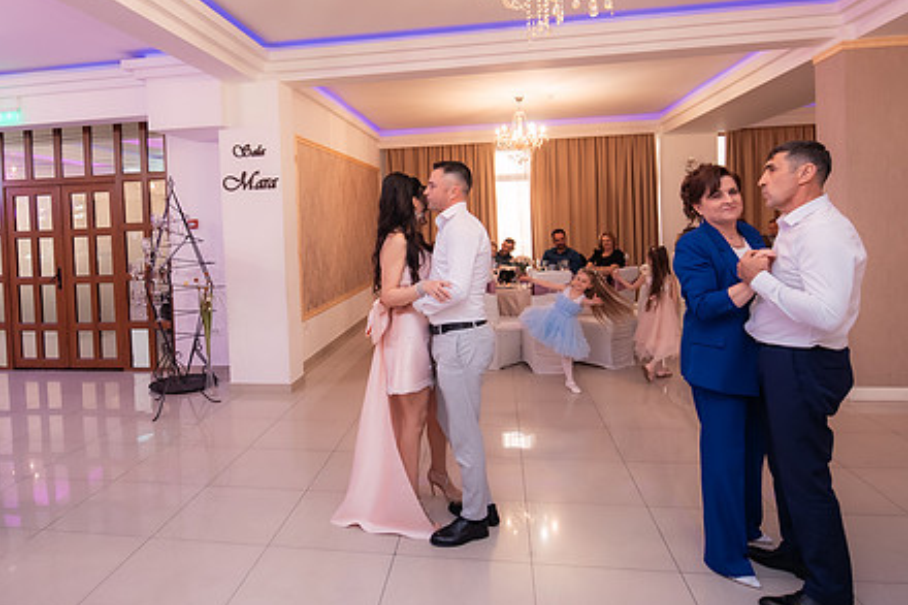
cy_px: 254
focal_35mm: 24
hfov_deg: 73.1
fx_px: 605
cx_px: 374
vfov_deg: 52.9
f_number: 2.8
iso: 1600
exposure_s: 1/200
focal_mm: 15
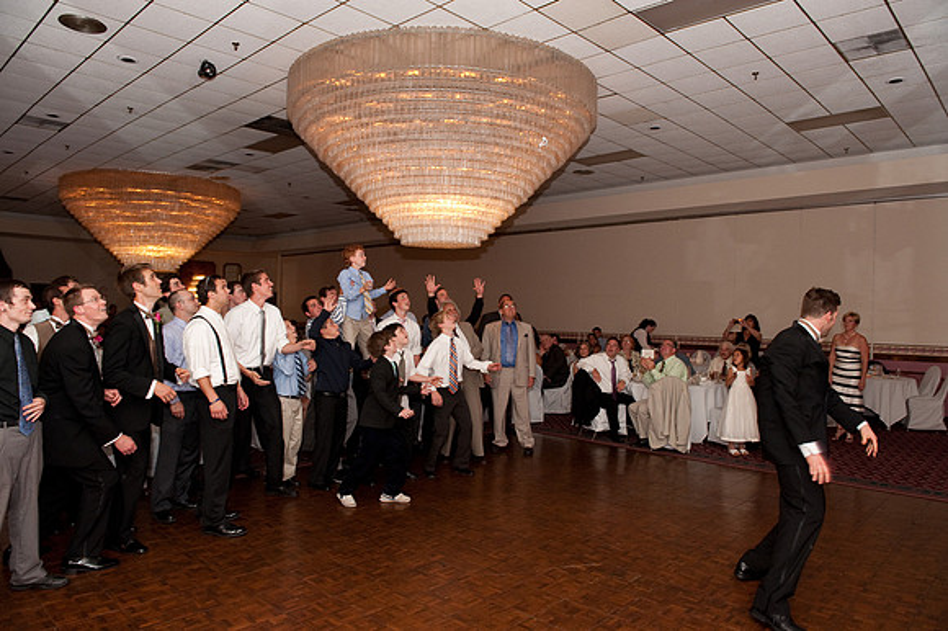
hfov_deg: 73.8
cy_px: 316
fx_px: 632
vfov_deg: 53.1
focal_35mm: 24
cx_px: 474
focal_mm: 24
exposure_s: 1/60
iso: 1250
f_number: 5
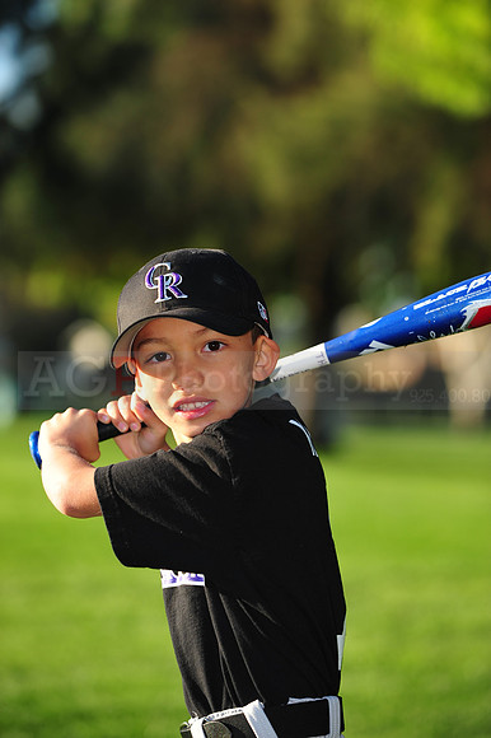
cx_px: 246
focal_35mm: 155
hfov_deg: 8.8
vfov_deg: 13.3
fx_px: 3175
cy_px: 369
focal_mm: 155
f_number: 4.5
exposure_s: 1/640
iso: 200
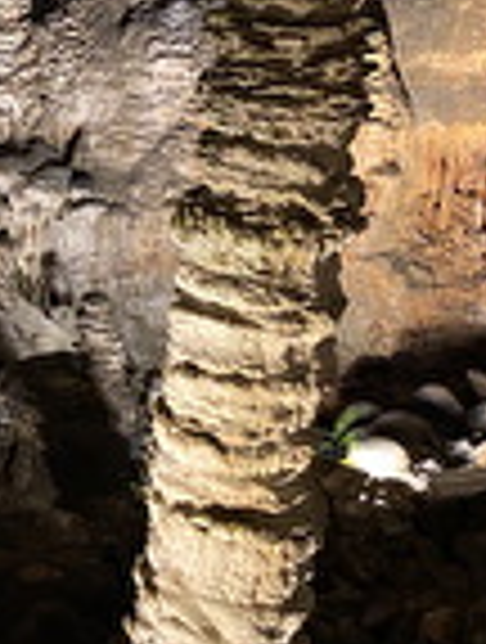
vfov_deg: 24.9
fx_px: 1454
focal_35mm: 78
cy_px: 284
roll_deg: +0.8
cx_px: -101
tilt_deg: -15.5
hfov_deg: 18.0
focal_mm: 4.25
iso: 500
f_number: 1.8
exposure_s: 1/25
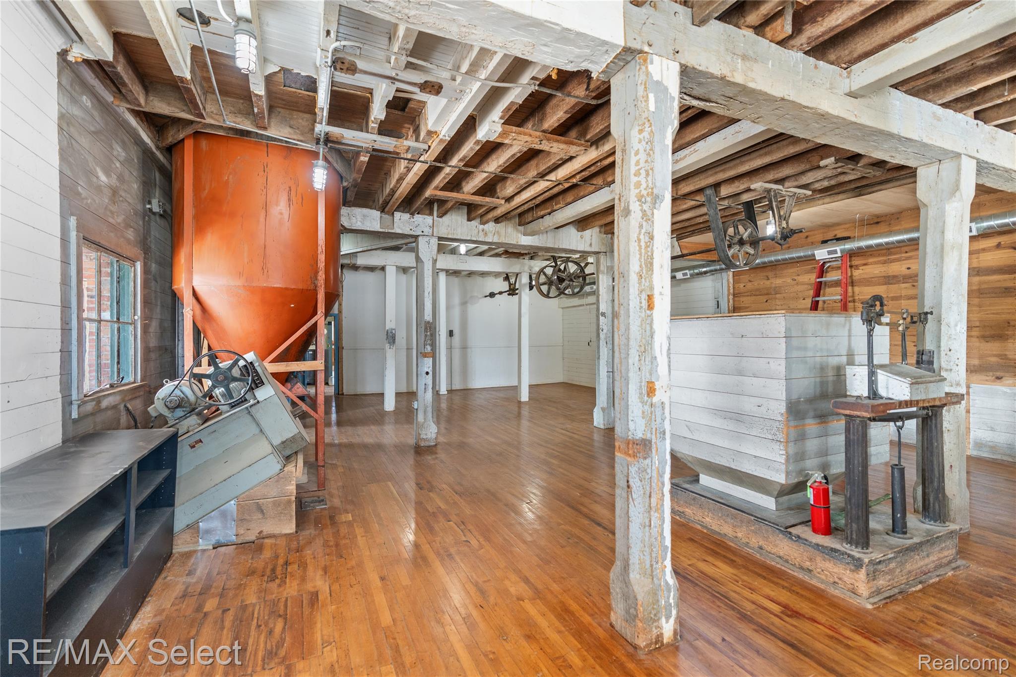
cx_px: 508
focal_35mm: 16
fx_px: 451
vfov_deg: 73.7
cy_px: 338
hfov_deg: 96.8
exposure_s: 1/30
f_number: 2.8
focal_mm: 16
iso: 1000
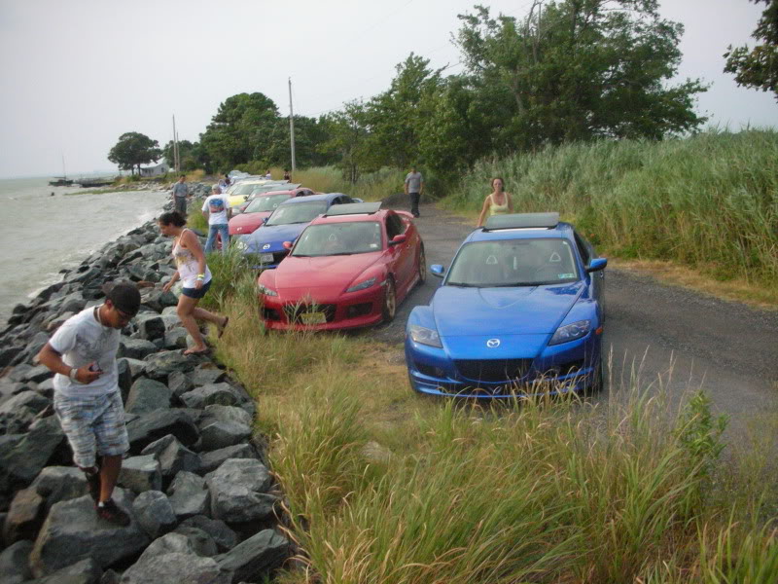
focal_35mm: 35
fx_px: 787
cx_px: 389
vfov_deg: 40.7
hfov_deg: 52.6
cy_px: 292
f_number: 8.5
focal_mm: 5.8
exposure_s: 1/129
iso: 400
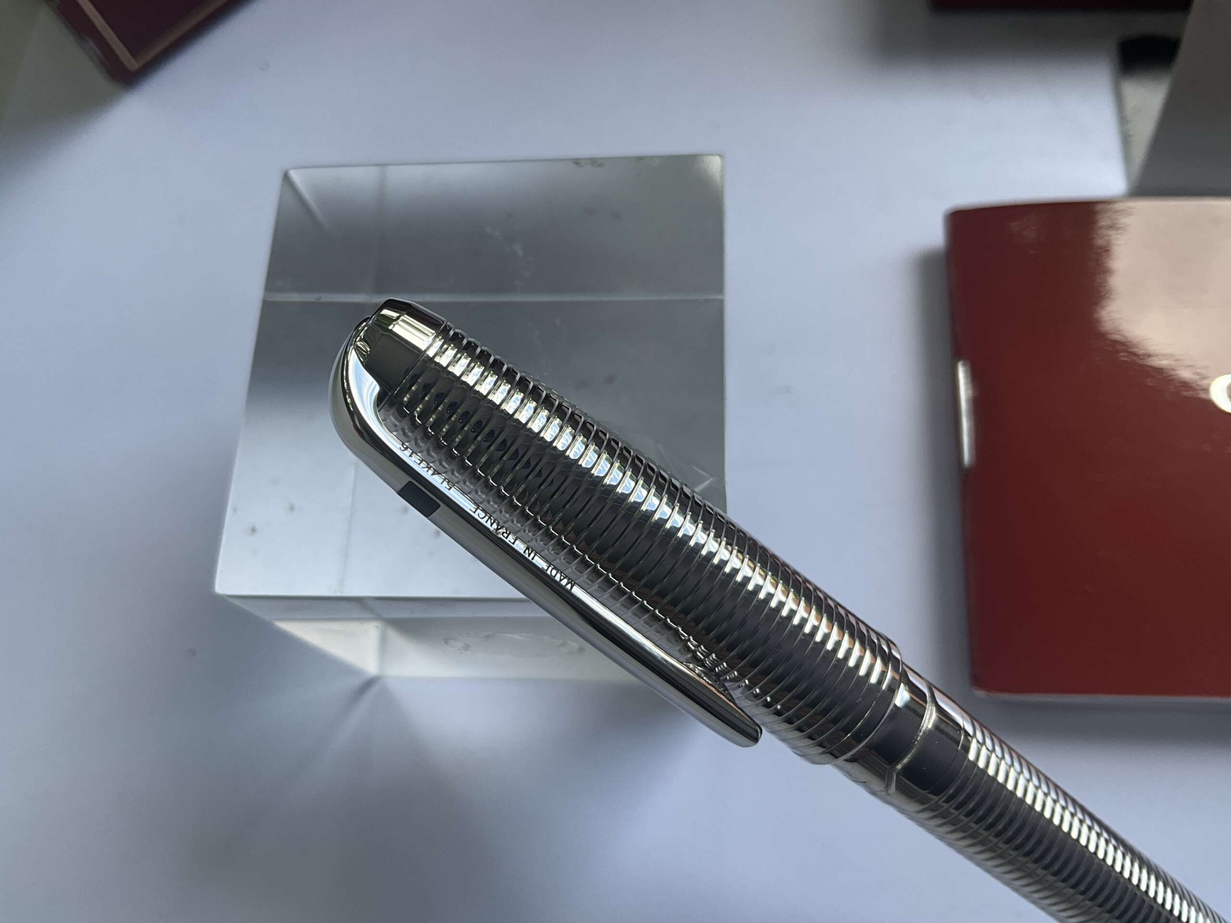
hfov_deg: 61.7
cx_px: 616
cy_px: 462
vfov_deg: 48.2
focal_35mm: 29
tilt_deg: -69.7
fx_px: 1031
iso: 20
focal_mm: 3
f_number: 1.8
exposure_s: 1/122
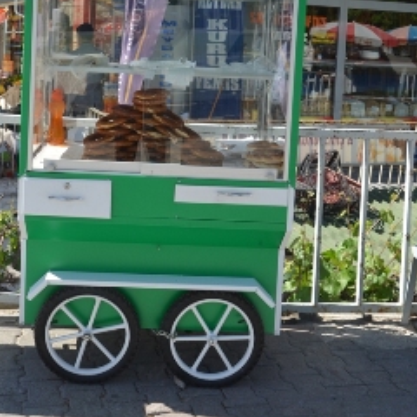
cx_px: 168
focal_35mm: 57
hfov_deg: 30.0
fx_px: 777
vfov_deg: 29.5
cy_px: 92
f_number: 8
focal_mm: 24
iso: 160
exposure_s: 1/250
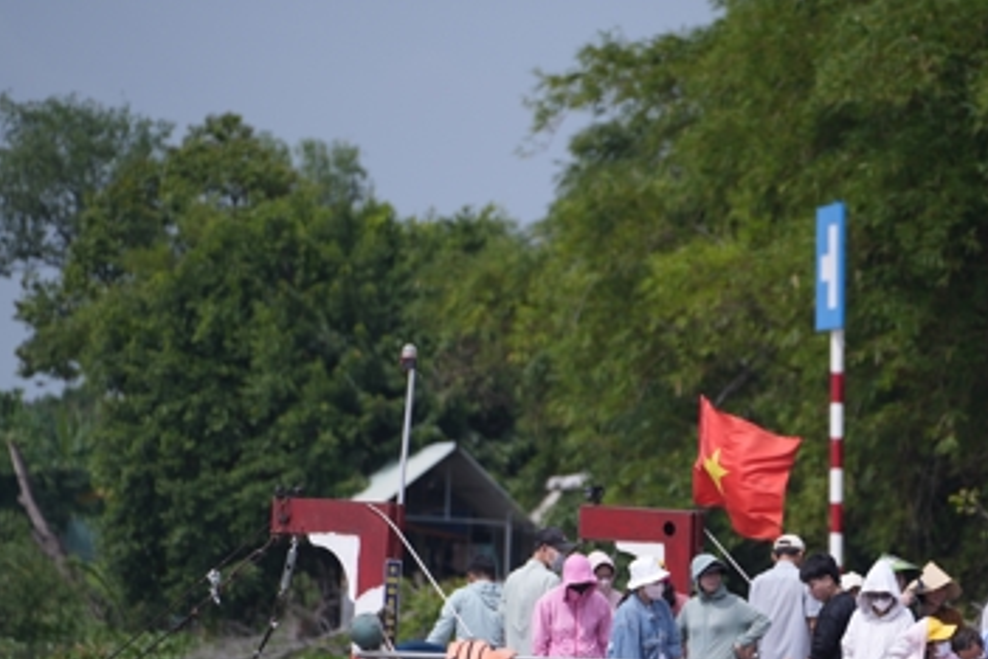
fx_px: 7629
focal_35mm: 278
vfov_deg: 4.9
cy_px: 601
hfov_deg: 7.4
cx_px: 701
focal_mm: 150
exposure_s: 1/2500
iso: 100
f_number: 2.8
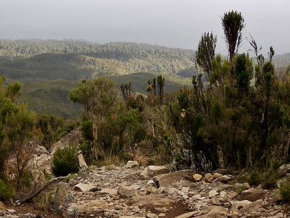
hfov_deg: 22.2
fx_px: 737
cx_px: 127
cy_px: 111
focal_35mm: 88
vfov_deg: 16.8
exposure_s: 1/160
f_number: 4.5
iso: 80
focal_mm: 11.17
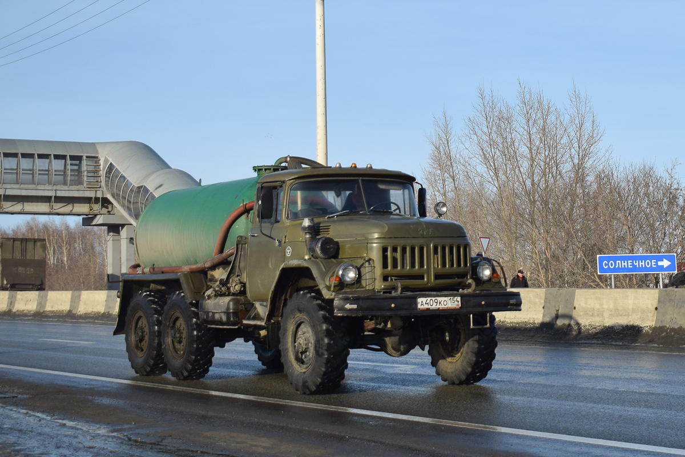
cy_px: 228
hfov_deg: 42.3
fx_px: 885
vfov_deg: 28.9
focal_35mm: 46
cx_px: 342
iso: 100
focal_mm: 31
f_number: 5
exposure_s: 1/1000
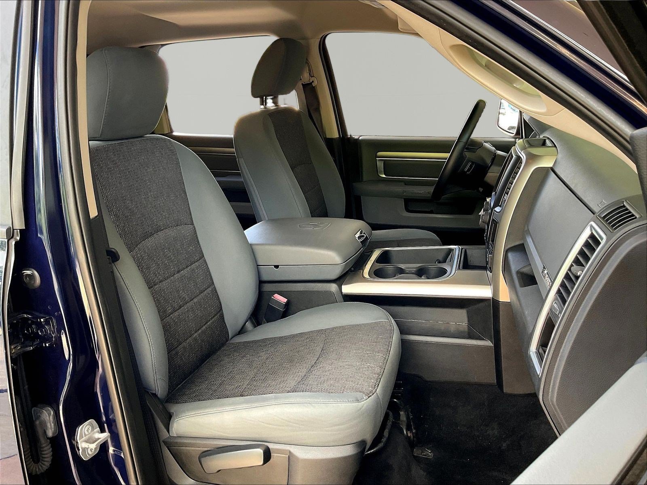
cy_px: 242
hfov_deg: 61.7
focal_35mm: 29
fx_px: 542
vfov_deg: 48.2
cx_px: 324
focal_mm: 3
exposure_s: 1/122
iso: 64
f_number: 1.8
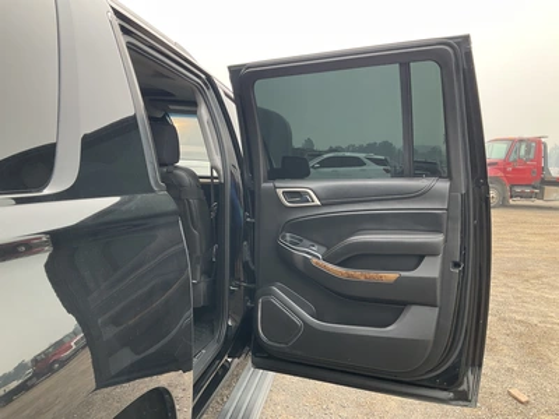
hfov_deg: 61.7
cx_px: 280
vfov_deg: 48.2
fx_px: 468
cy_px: 210
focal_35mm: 29
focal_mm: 3
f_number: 1.8
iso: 20
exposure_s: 1/223
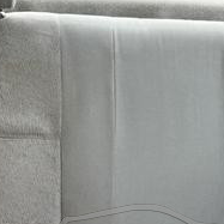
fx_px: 586
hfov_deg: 21.5
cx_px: 163
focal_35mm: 80
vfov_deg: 20.9
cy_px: 228
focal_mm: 2.77
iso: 110
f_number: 2
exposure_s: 1/33.3
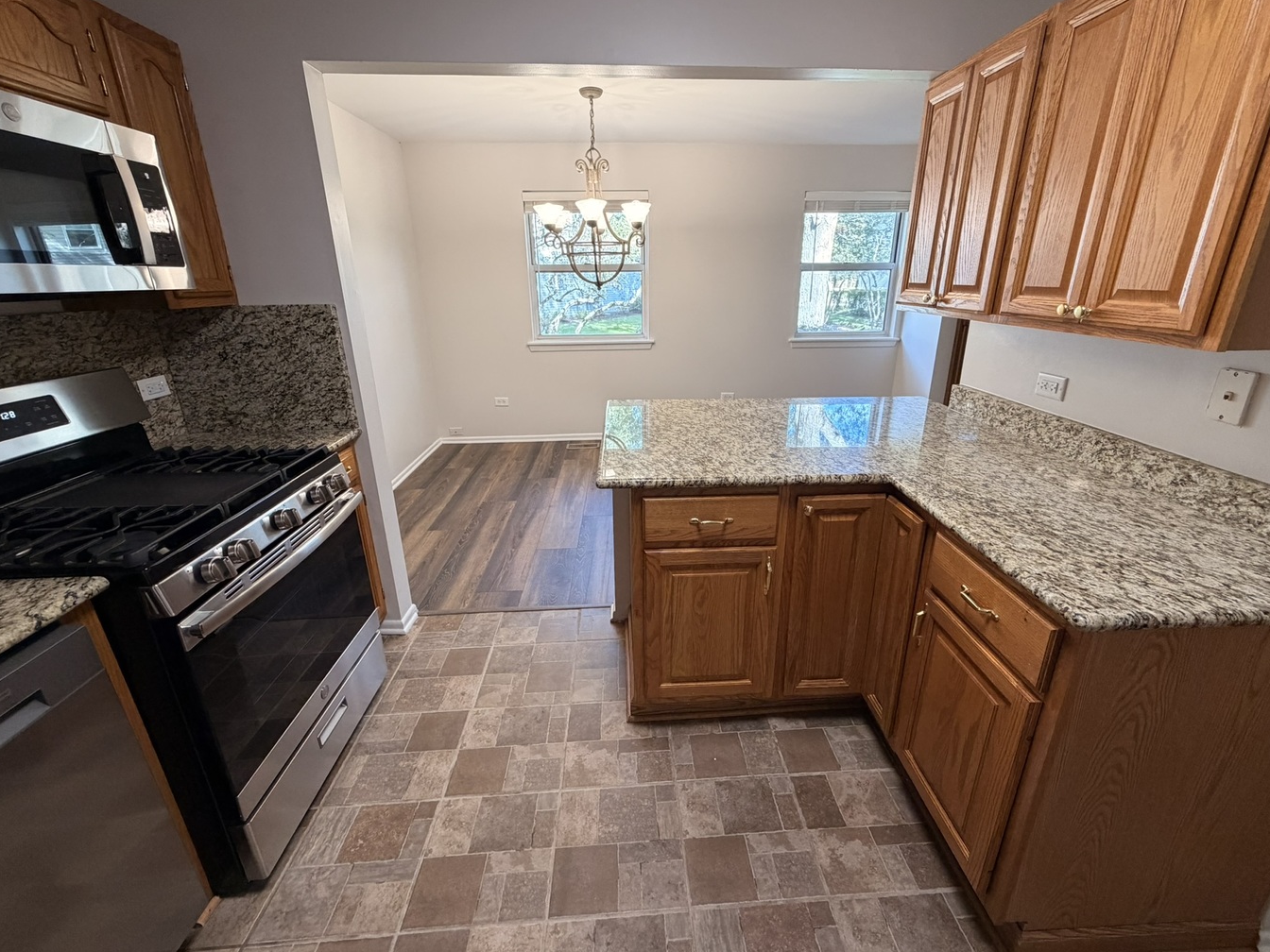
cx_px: 656
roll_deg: +0.5
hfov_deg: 98.1
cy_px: 459
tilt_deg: -19.2
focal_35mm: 15
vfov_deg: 81.7
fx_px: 550
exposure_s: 1/120
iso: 320
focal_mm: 2.22
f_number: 2.2
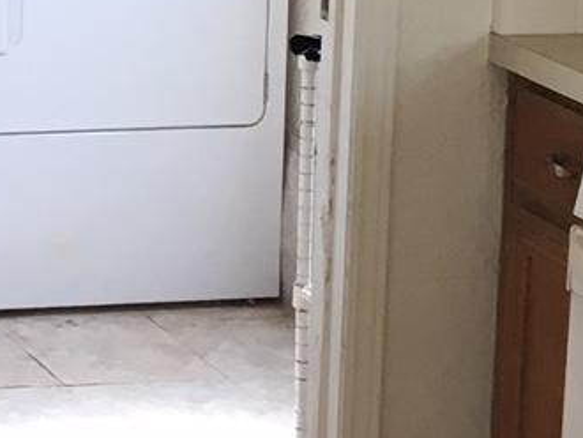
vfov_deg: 8.1
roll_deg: -1.1
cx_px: -472
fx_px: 2983
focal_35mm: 177
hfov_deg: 10.5
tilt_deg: -6.1
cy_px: -355
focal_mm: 4.15
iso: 50
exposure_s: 1/30
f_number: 2.2
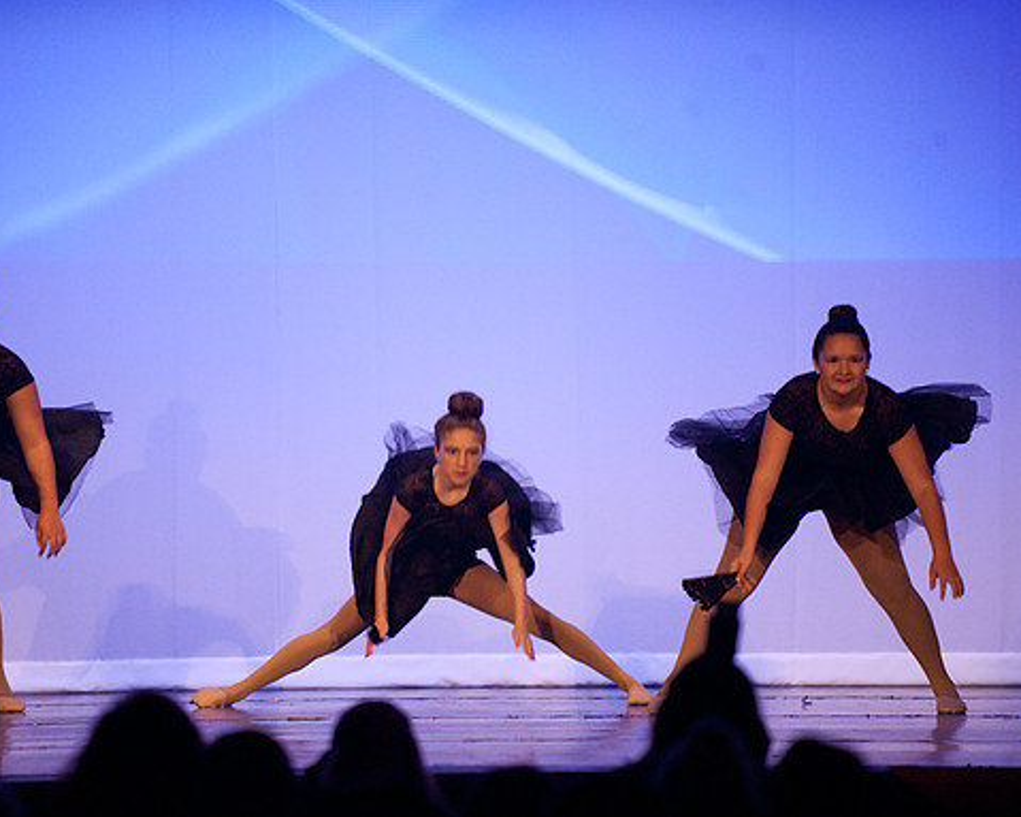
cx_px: 465
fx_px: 6858
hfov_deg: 8.5
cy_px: 407
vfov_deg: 6.8
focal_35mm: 227
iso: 3200
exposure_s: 1/200
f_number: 2.8
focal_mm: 200
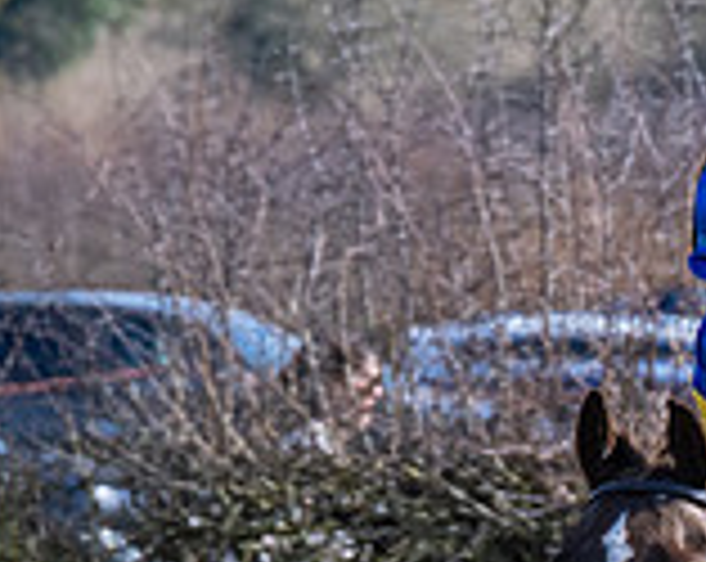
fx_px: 19500
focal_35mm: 935
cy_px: 732
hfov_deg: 2.1
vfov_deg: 1.7
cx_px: 821
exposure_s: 1/800
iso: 200
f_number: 5
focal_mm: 105
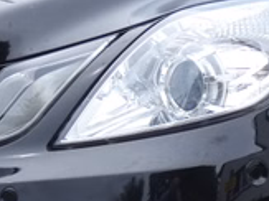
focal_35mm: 98
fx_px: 761
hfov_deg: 20.0
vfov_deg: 15.0
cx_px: 172
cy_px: 133
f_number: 2.8
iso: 80
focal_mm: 3.6
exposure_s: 1/400
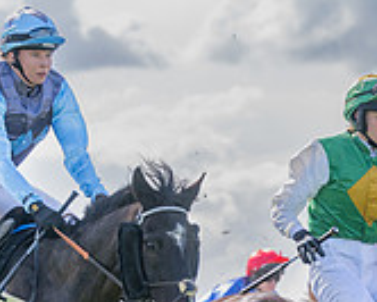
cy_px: 291
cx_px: 490
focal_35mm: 324
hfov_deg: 5.9
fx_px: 3617
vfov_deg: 4.8
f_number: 4
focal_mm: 85
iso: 400
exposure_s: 1/2000
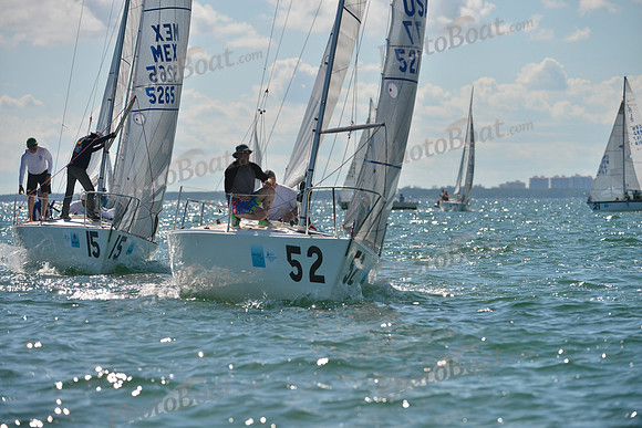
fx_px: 3924
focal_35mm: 220
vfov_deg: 6.2
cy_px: 214
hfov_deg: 9.4
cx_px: 321
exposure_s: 1/2500
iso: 200
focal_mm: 220
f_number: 5
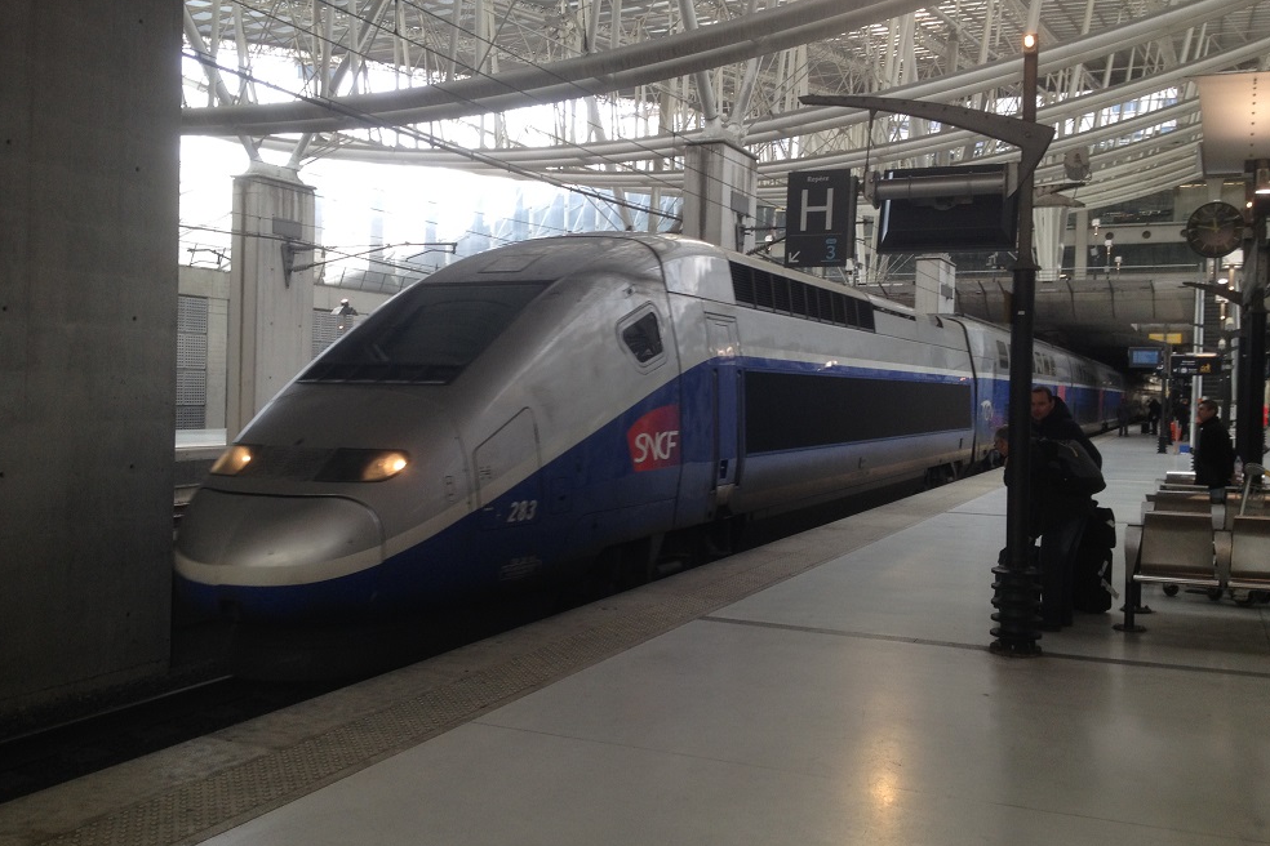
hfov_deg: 51.9
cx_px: 630
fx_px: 1305
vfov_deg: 35.9
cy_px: 405
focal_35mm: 37
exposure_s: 1/134
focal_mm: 4.28
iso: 50
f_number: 2.4
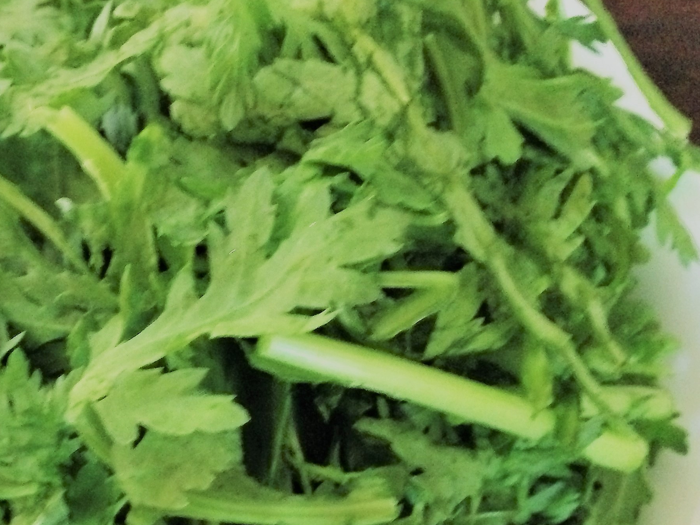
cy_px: 400
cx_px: 211
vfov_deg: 24.9
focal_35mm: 58
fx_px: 1173
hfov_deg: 32.8
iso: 800
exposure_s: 1/15
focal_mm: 4.12
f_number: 2.4
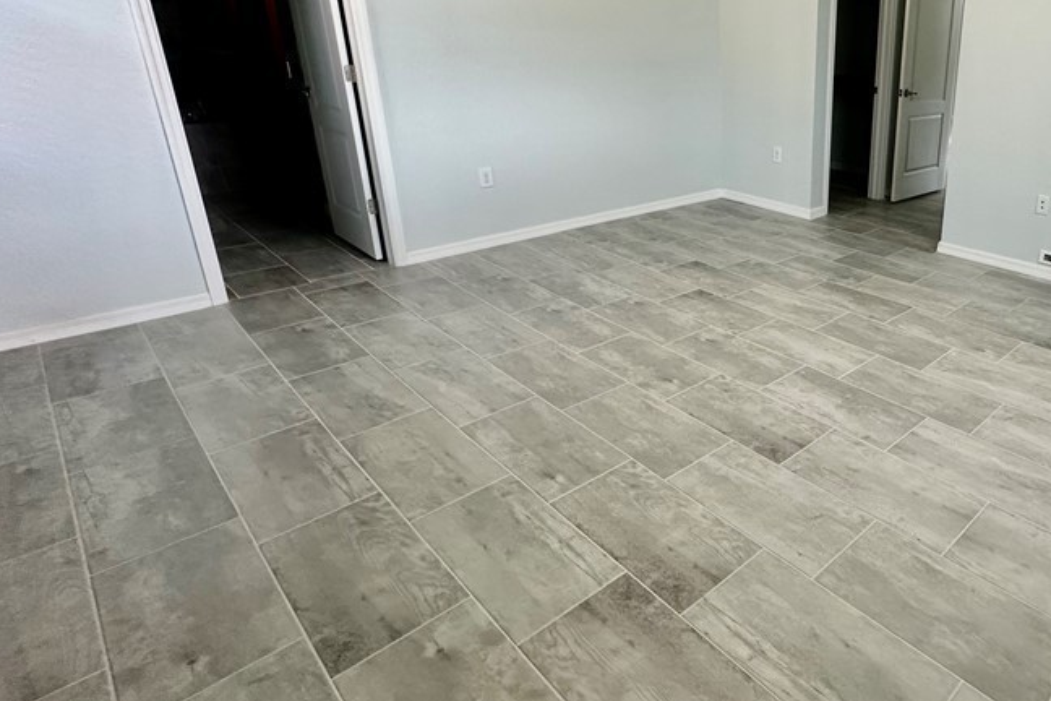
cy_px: 258
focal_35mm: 23
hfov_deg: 70.3
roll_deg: -1.8
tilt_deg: -17.2
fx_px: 671
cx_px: 804
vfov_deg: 54.4
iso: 250
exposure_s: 1/120
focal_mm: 2.22
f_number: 2.2
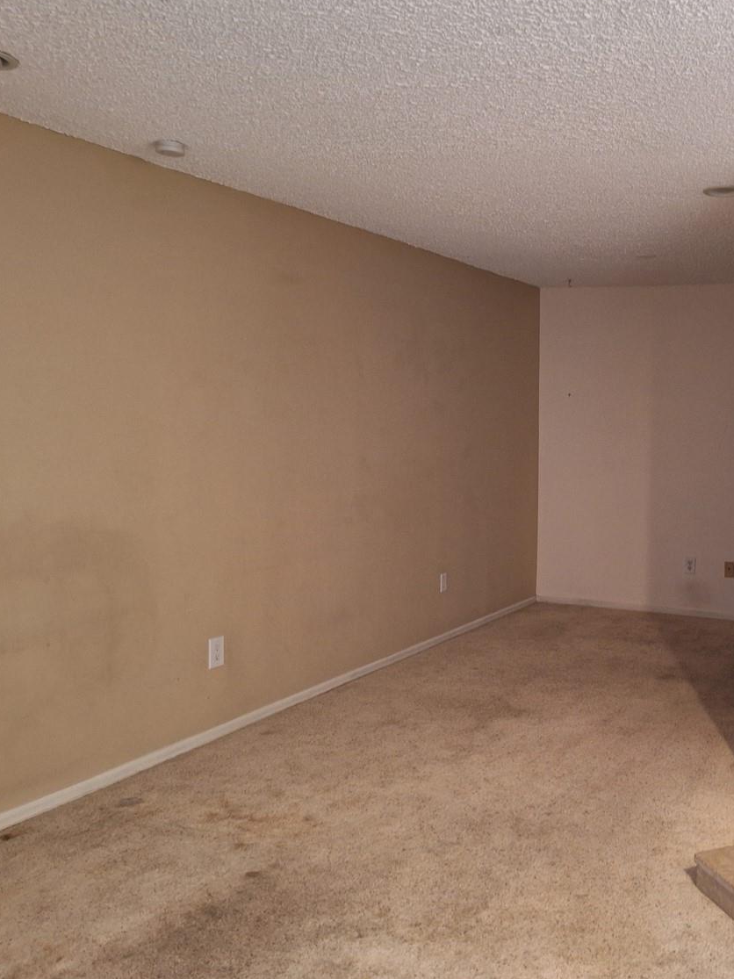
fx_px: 933
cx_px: 584
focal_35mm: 33
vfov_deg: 55.3
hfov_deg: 41.2
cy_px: 516
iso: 500
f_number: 1.8
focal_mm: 5.54
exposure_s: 1/20
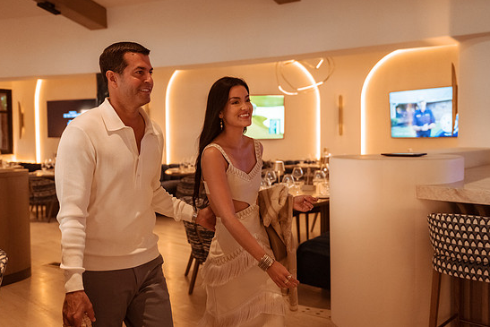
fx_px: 517
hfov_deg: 50.7
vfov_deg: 35.1
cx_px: 241
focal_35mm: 38
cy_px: 157
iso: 2500
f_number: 2.8
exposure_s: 1/320
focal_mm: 35
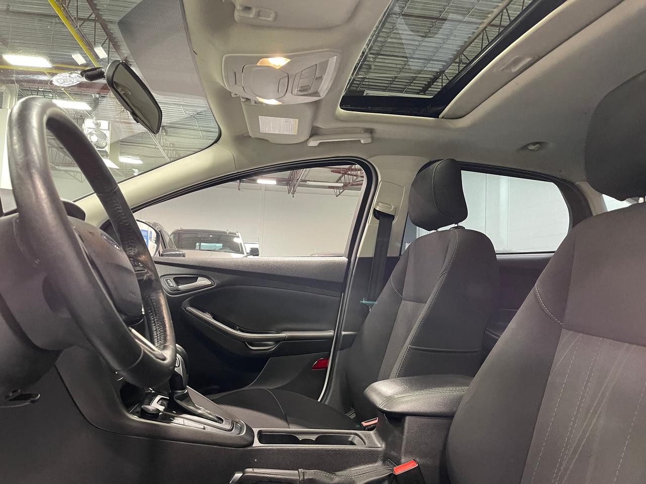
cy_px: 242
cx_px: 323
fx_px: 467
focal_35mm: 25
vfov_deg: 54.9
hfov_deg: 69.4
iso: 320
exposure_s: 1/60
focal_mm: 5.1
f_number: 1.6
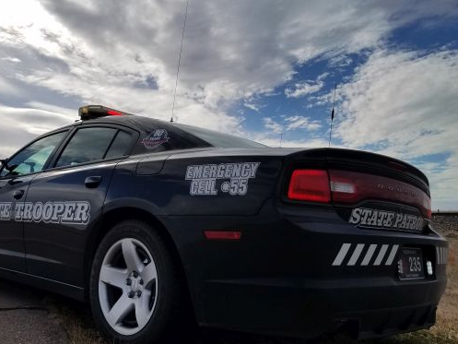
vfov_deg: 41.8
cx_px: 170
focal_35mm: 34
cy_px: 165
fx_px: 450
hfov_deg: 53.3
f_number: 1.7
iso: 50
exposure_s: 1/11765
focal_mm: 4.2
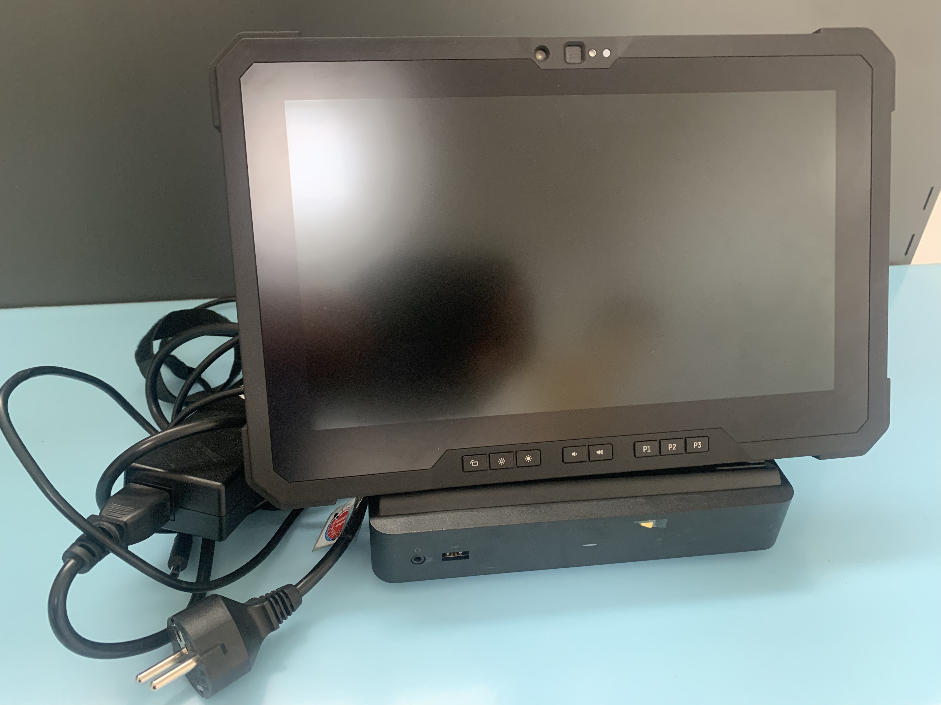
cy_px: 352
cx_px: 470
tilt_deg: -33.6
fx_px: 707
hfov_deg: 67.3
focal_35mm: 26
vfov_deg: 53.1
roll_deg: -2.4
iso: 400
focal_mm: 4.25
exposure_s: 1/56
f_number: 1.8
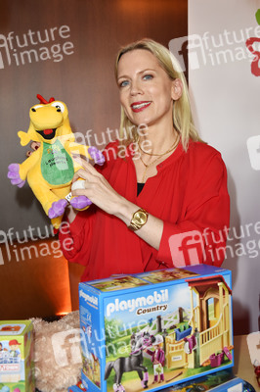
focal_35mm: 36
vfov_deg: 53.2
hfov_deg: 36.8
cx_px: 130
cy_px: 196
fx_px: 391
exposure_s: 1/60
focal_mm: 36
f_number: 5.6
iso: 1000
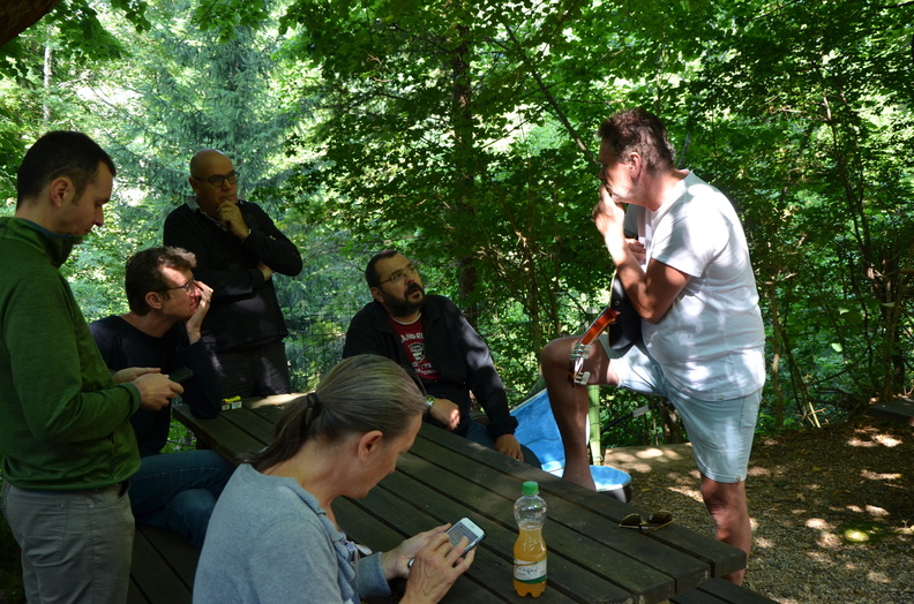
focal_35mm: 36
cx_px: 457
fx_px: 912
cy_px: 302
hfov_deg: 53.2
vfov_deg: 36.7
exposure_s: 1/80
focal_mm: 24
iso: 400
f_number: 4.5
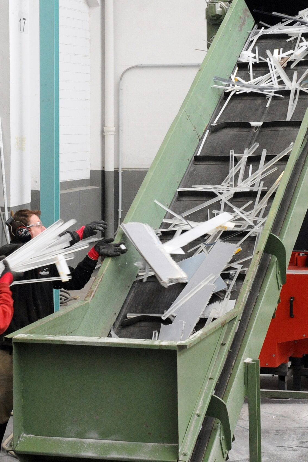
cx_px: 174
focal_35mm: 85
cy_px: 233
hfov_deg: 16.1
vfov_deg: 23.9
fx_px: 1091
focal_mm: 56
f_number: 8
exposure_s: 1/250
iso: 3200
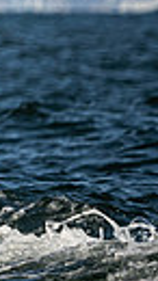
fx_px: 12715
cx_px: -532
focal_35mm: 1705
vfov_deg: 1.3
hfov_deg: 0.7
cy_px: -98
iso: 400
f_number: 5.3
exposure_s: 1/4000
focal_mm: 270
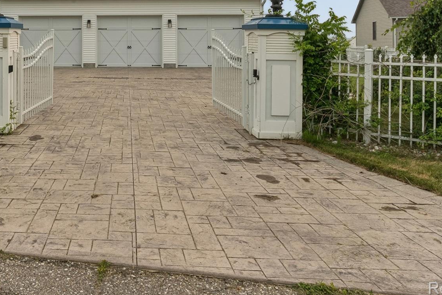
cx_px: 103
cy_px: 31
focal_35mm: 31
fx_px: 381
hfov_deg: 56.8
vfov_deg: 39.4
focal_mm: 17
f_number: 16
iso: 400
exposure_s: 1/250
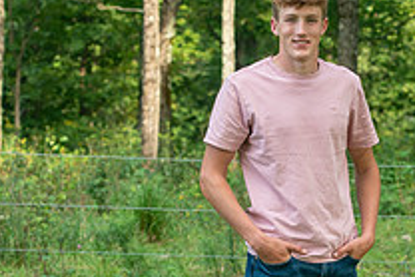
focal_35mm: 195
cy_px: 225
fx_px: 2249
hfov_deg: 10.5
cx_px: 305
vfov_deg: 7.0
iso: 400
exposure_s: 1/250
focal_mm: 70
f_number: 4.5
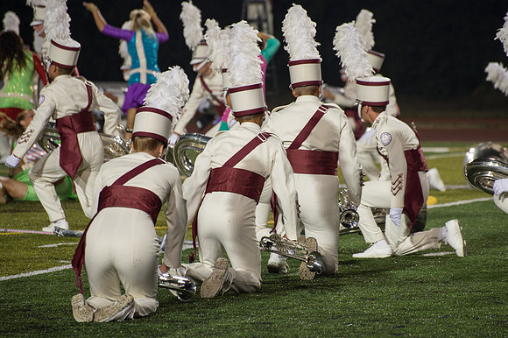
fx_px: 3865
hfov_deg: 7.5
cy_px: 176
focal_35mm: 274
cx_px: 277
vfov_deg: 5.0
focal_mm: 240
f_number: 5.3
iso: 1400
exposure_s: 1/200
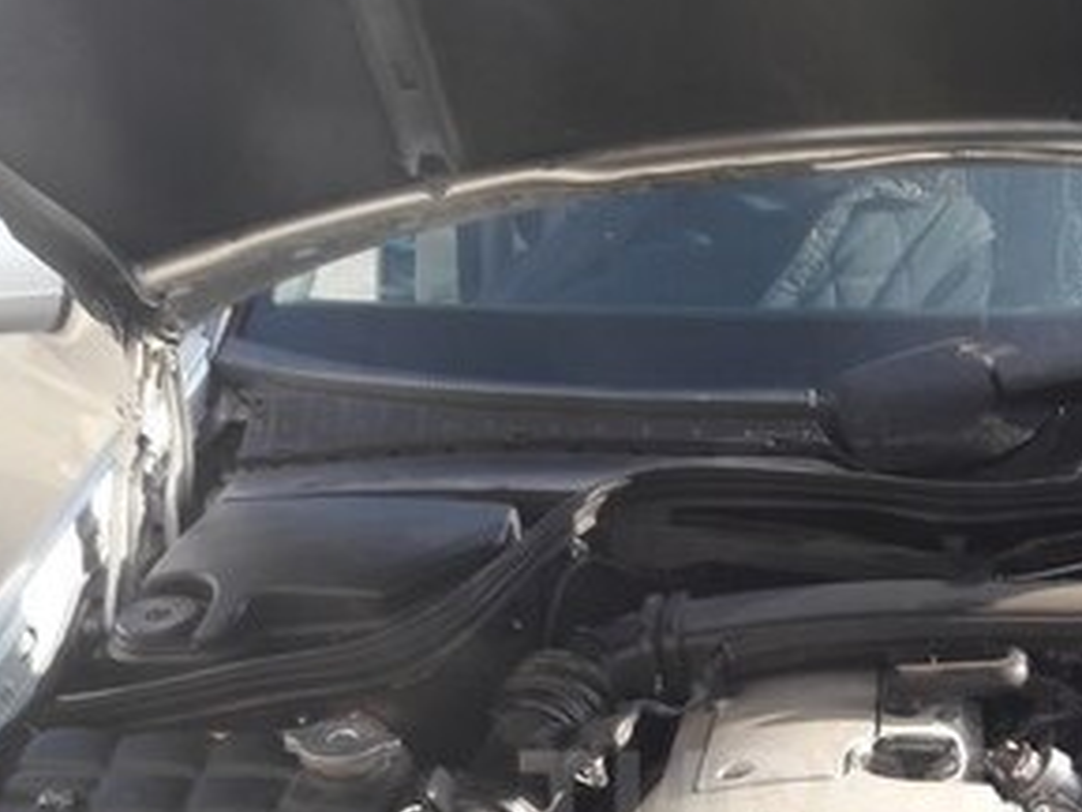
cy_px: 806
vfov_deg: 22.1
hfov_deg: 29.4
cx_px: 902
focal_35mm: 64
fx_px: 2001
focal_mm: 3.7
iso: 40
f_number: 1.9
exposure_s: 1/235
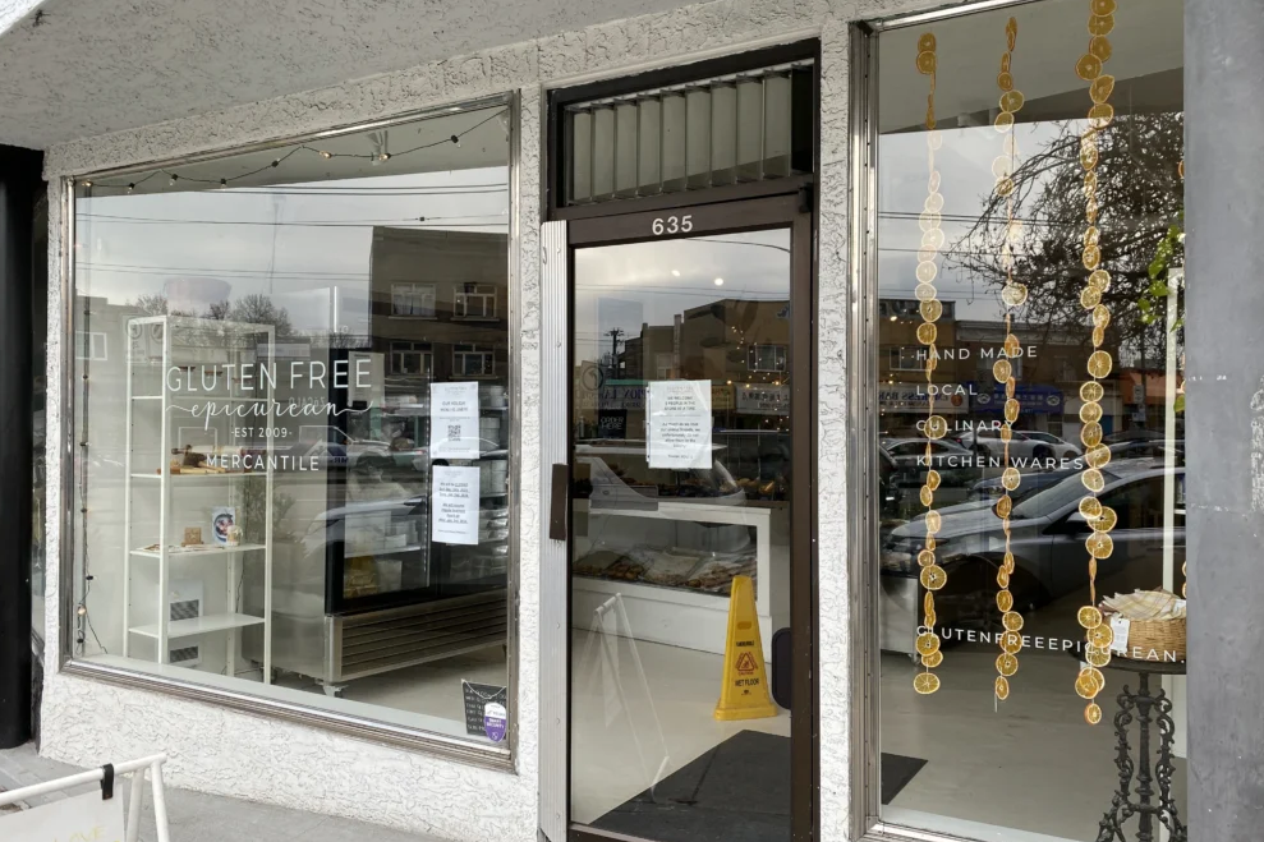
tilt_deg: +0.4
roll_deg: -0.1
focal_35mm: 28
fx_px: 983
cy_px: 427
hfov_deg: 65.5
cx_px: 624
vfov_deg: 46.4
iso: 32
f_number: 1.8
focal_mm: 4.25
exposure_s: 1/173
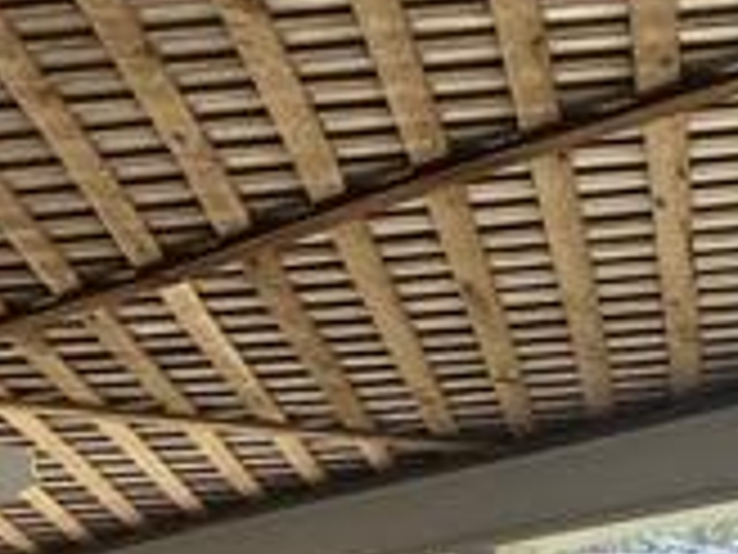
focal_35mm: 162
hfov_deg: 11.5
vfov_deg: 8.3
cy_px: 1374
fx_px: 3454
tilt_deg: -7.0
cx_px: -513
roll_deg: +0.8
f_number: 1.8
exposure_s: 1/121
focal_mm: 4.25
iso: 80
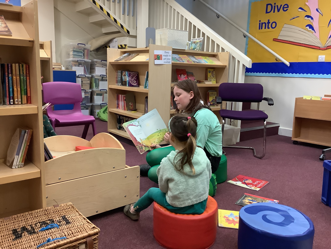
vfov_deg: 45.4
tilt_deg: -10.2
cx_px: 166
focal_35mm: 31
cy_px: 124
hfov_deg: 58.4
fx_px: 296
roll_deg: -0.8
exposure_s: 1/60
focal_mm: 3.3
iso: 320
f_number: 2.4
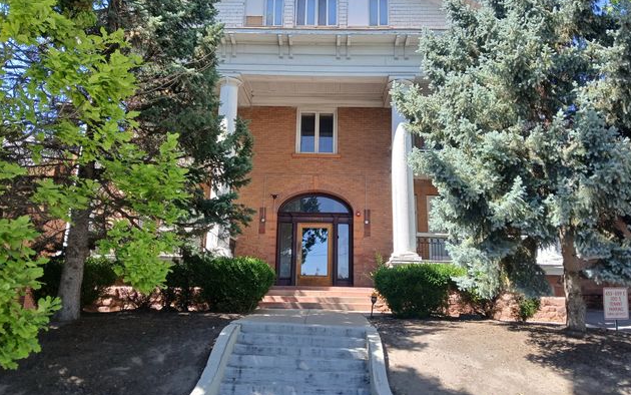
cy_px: 167
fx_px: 482
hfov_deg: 66.5
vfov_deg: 44.4
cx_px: 317
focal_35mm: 28
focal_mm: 3.98
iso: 20
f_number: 1.8
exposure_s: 1/139
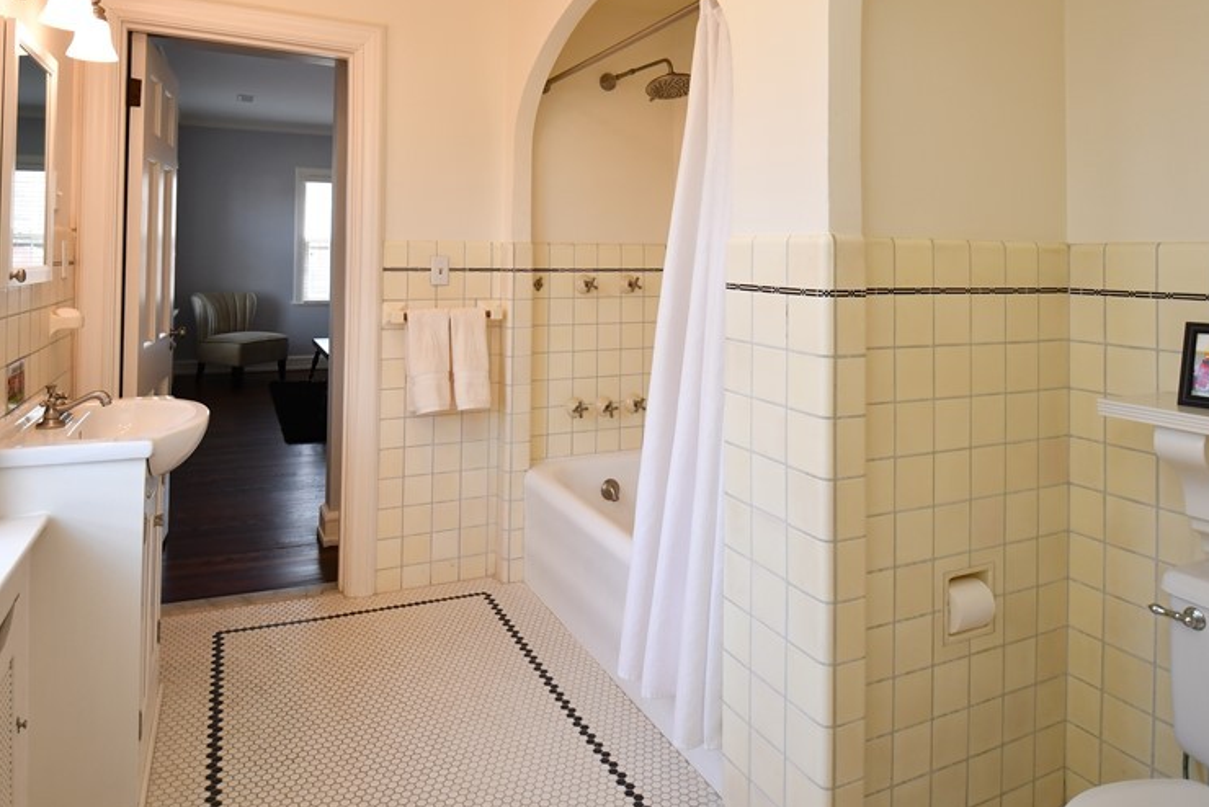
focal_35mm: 22
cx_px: 572
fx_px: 739
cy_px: 230
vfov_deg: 55.3
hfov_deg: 78.5
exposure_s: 1/80
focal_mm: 10
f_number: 4.5
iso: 400
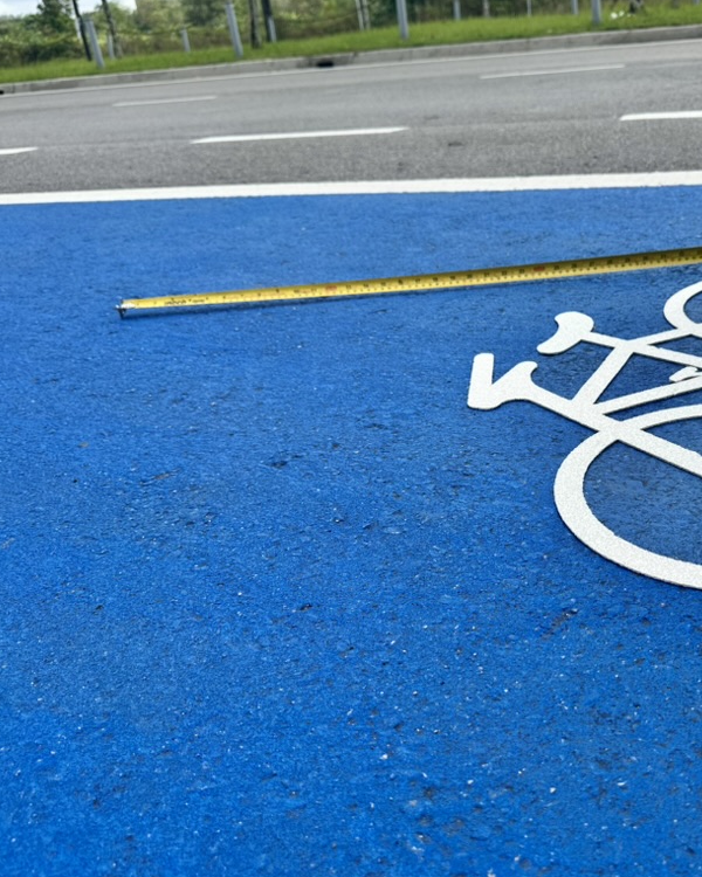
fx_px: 831
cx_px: 505
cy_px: 444
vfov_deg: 55.7
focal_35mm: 32
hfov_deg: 44.6
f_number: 1.78
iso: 80
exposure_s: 1/3472
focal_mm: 6.86
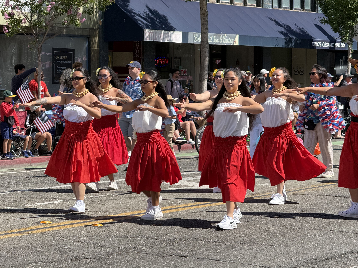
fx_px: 1241
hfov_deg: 16.4
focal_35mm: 120
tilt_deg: -2.1
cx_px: 179
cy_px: 134
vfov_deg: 12.3
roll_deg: +0.0
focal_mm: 15.66
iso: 64
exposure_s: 1/668
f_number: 2.8
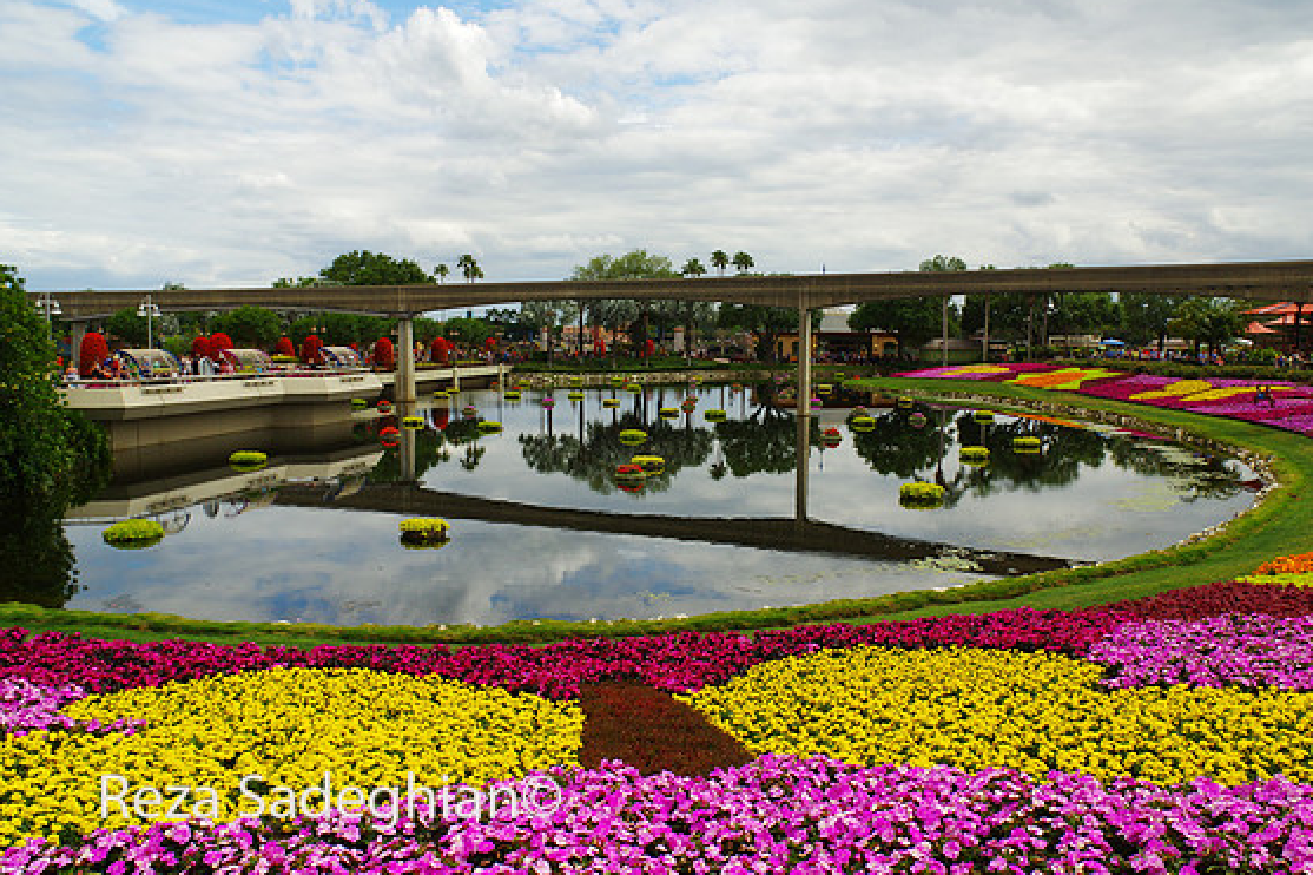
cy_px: 422
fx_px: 911
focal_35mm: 25
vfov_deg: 51.2
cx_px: 660
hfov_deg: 71.5
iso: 400
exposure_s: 1/400
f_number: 7.1
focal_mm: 16
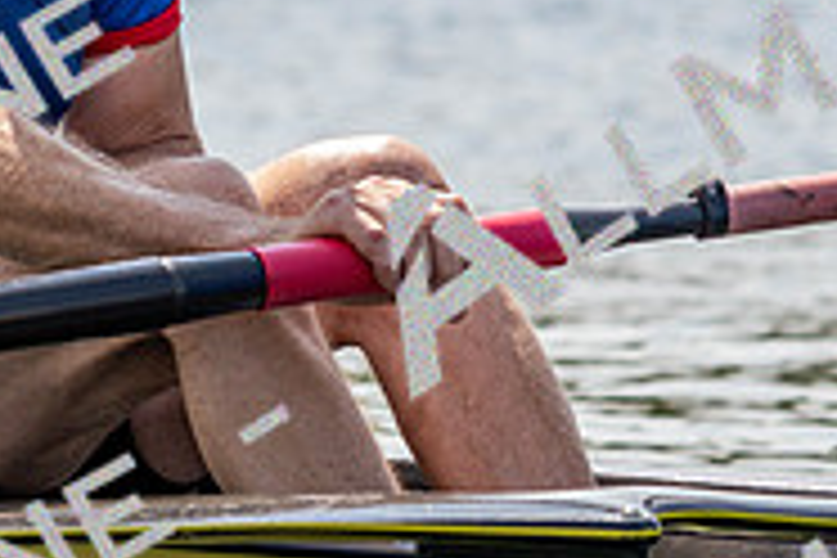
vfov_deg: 2.2
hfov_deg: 3.3
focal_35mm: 623
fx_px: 14484
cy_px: -29
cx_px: 0
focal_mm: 200
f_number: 5.6
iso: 200
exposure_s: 1/1600
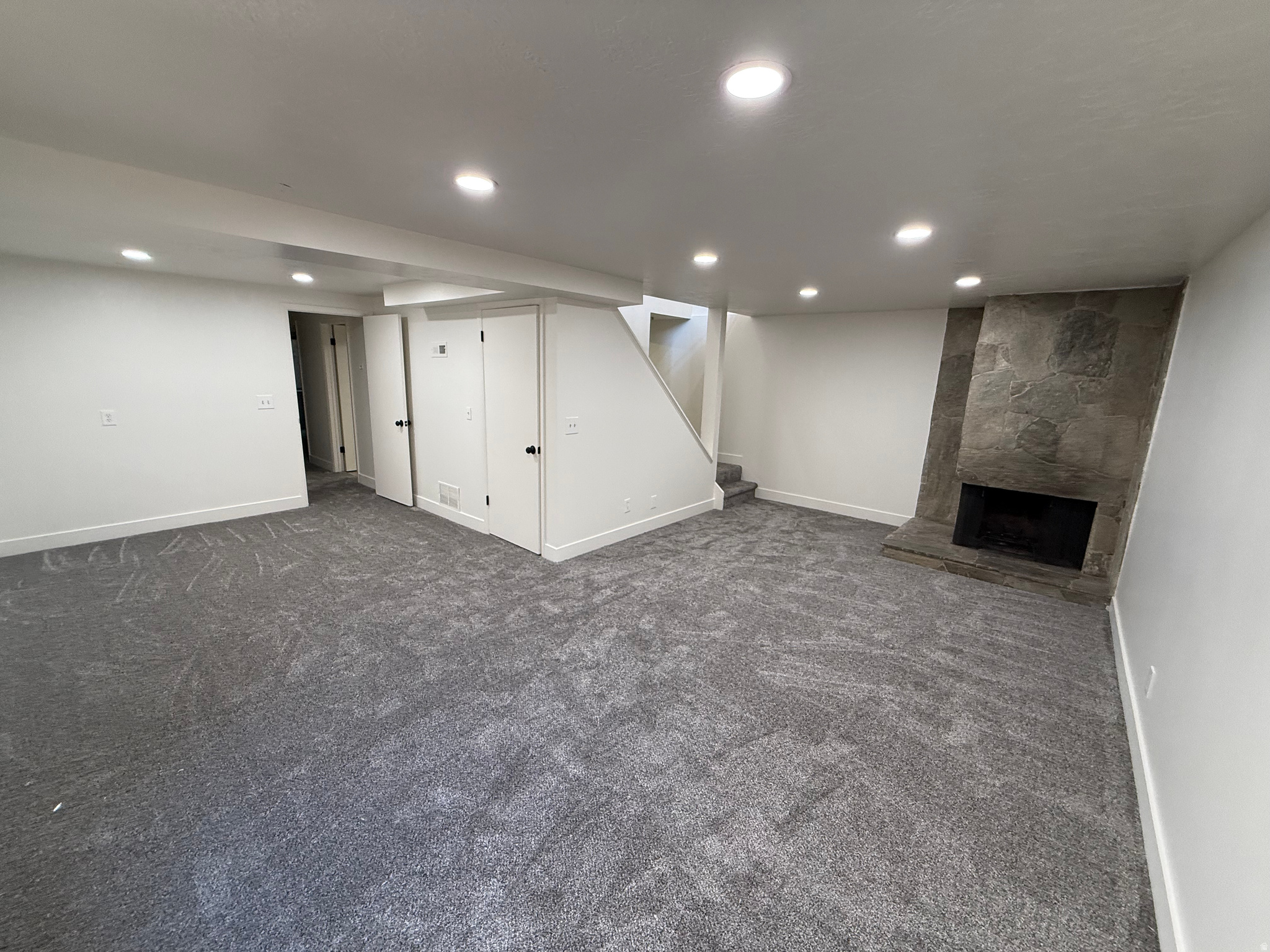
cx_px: 635
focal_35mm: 14
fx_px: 514
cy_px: 476
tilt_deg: -11.2
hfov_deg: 102.1
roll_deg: -1.9
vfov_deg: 85.7
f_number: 2.2
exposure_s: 1/120
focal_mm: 2.22
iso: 250
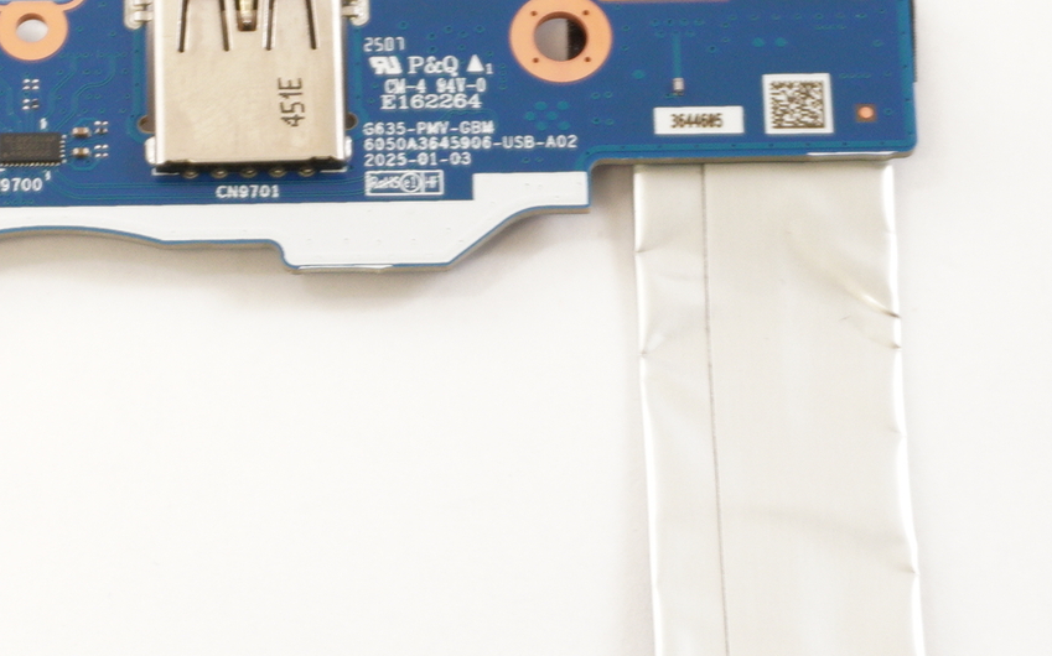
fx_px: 4127
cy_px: 455
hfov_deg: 14.4
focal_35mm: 144
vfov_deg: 9.1
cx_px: 222
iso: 640
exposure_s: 1/15
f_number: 5.6
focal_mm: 32
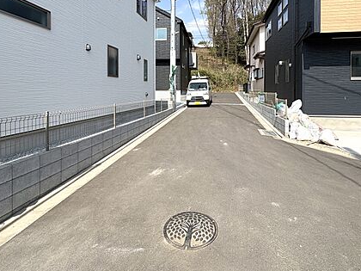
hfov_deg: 81.6
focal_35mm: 20
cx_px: 195
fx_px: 209
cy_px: 92
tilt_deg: -0.4
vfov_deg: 64.4
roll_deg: +0.5
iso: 50
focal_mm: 2.22
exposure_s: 1/1880
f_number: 2.2
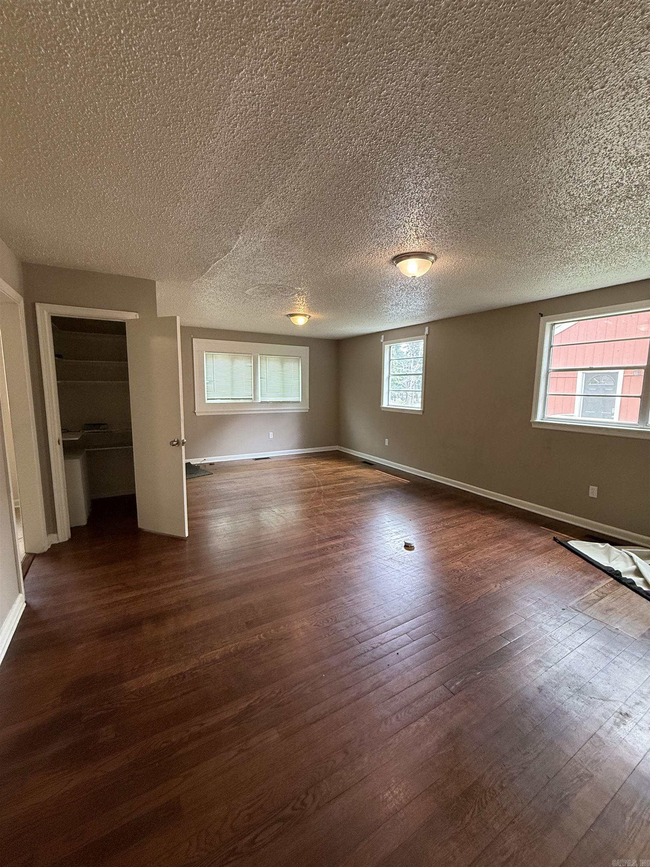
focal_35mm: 14
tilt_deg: -6.7
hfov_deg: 85.7
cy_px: 434
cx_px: 325
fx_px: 351
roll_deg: -1.2
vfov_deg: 102.1
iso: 320
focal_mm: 2.22
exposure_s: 1/120
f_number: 2.2
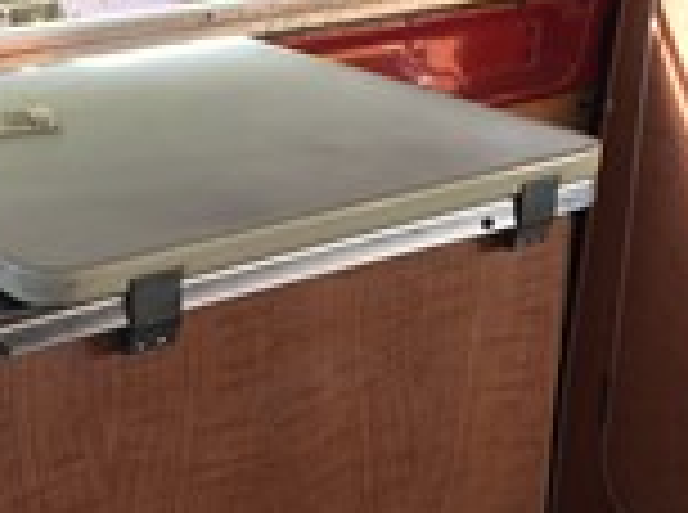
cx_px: 202
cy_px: 342
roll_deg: -0.7
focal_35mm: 76
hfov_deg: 25.5
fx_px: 1507
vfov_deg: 19.2
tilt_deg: -21.1
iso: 25
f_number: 2.2
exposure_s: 1/50
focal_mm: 4.15
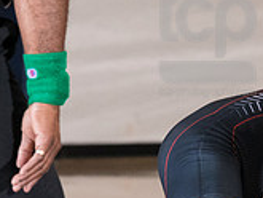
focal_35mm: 833
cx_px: 434
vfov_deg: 1.8
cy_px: 260
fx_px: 6333
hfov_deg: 2.4
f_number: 5.6
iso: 2000
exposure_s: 1/250
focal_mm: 165
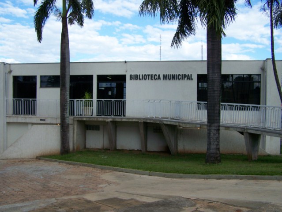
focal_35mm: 38
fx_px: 310
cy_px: 106
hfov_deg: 49.0
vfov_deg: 37.8
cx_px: 141
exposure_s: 1/640
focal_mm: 6.3
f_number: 2.8
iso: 80
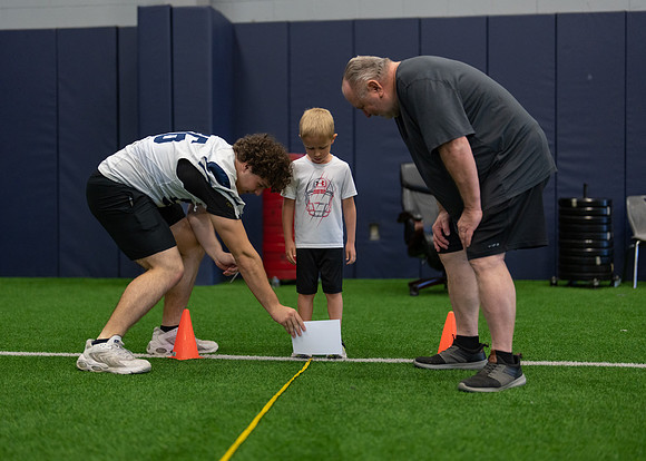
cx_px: 299
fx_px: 991
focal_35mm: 54
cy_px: 228
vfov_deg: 26.2
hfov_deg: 36.1
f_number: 1.2
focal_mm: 50
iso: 1250
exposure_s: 1/1000
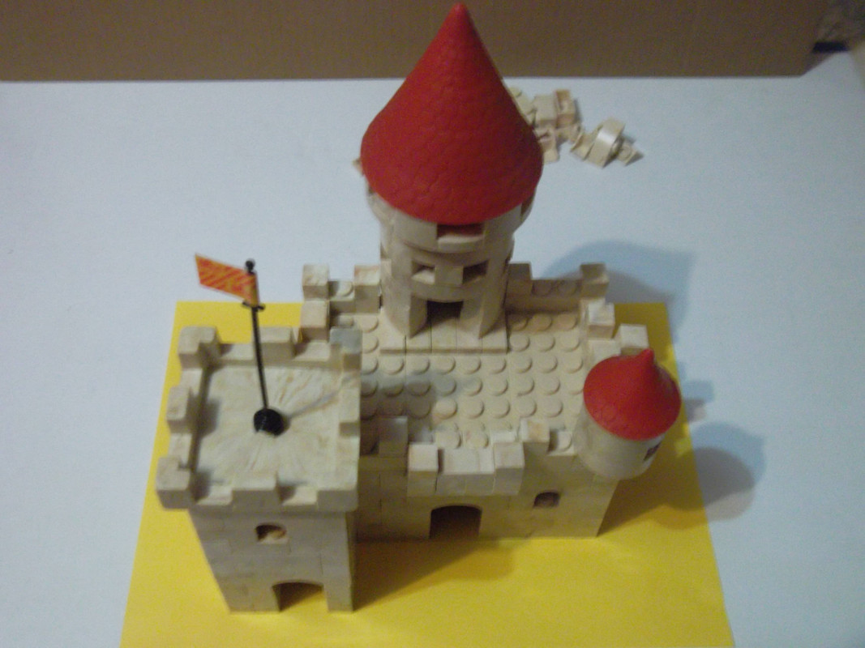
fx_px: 924
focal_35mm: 37
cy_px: 324
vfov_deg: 38.7
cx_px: 432
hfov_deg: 50.1
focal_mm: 6.6
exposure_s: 1/7.5
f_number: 4
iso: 640
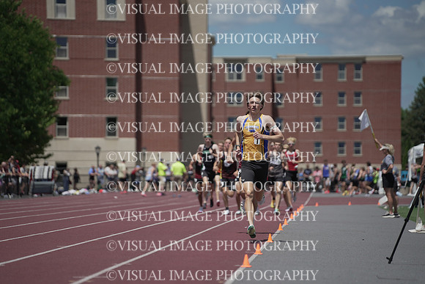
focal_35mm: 150
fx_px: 1771
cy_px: 142
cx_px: 212
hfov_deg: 13.7
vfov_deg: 9.2
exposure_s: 1/6400
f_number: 2.8
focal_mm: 150
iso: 125
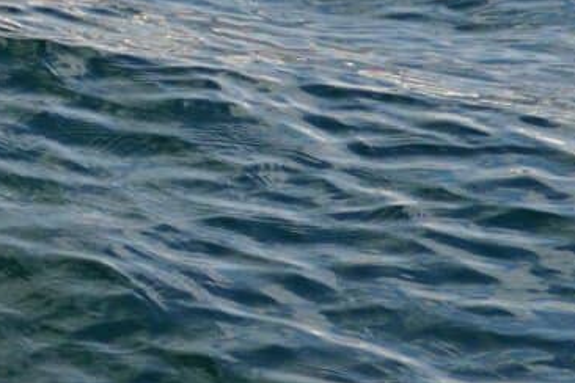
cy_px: -556
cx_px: -1299
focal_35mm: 301
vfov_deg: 4.5
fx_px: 4807
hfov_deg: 6.2
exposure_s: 1/800
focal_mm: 43
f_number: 3.2
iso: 200
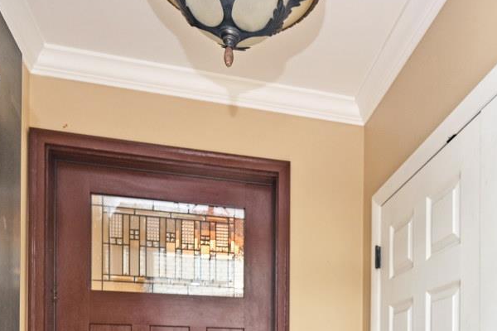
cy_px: 377
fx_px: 483
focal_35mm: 35
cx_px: 344
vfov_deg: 32.6
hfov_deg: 53.0
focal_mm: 14
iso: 250
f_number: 4
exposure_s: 1/60
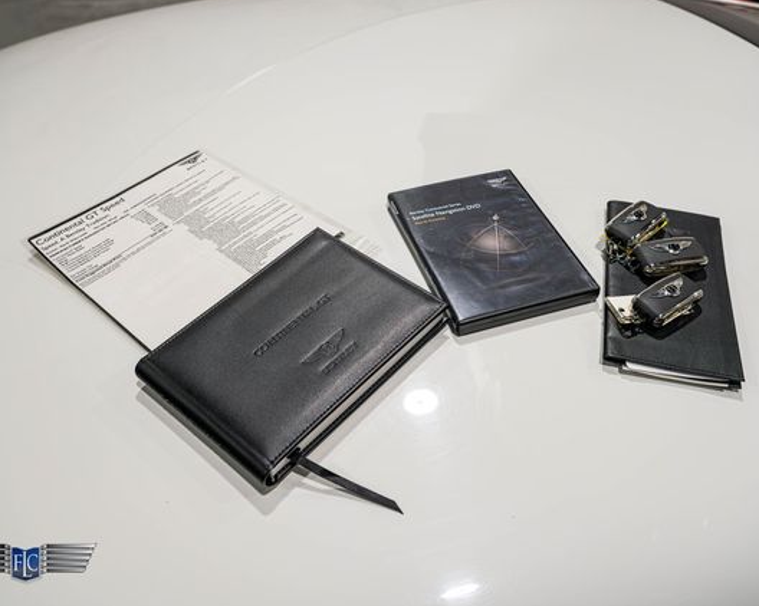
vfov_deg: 44.5
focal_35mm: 33
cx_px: 380
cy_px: 302
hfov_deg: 54.2
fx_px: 741
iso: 1600
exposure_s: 1/80
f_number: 5.6
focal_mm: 29
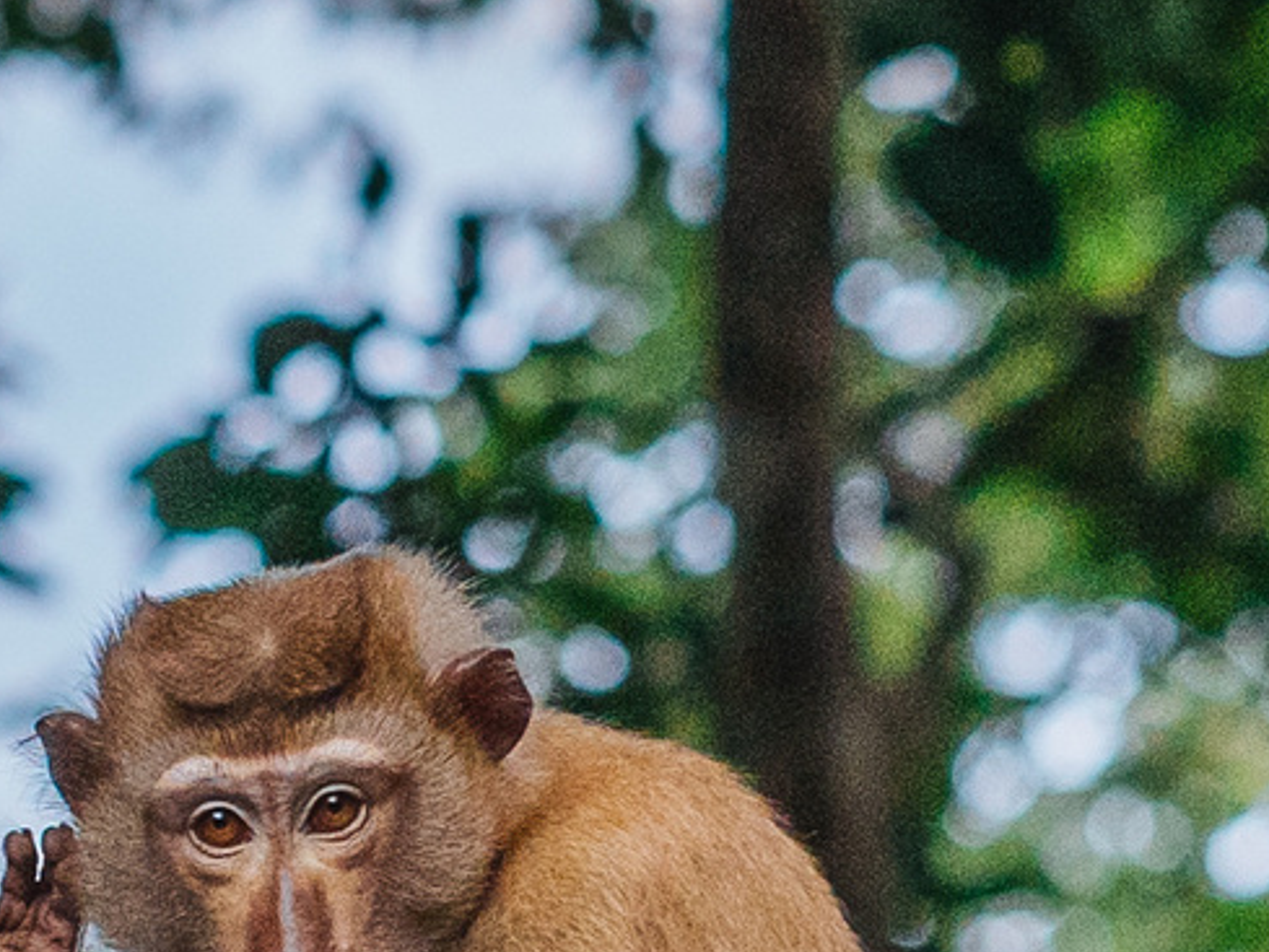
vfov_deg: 2.3
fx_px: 23431
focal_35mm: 639
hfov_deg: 3.1
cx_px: 607
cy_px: 852
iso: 1000
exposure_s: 1/3200
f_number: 4
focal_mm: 85
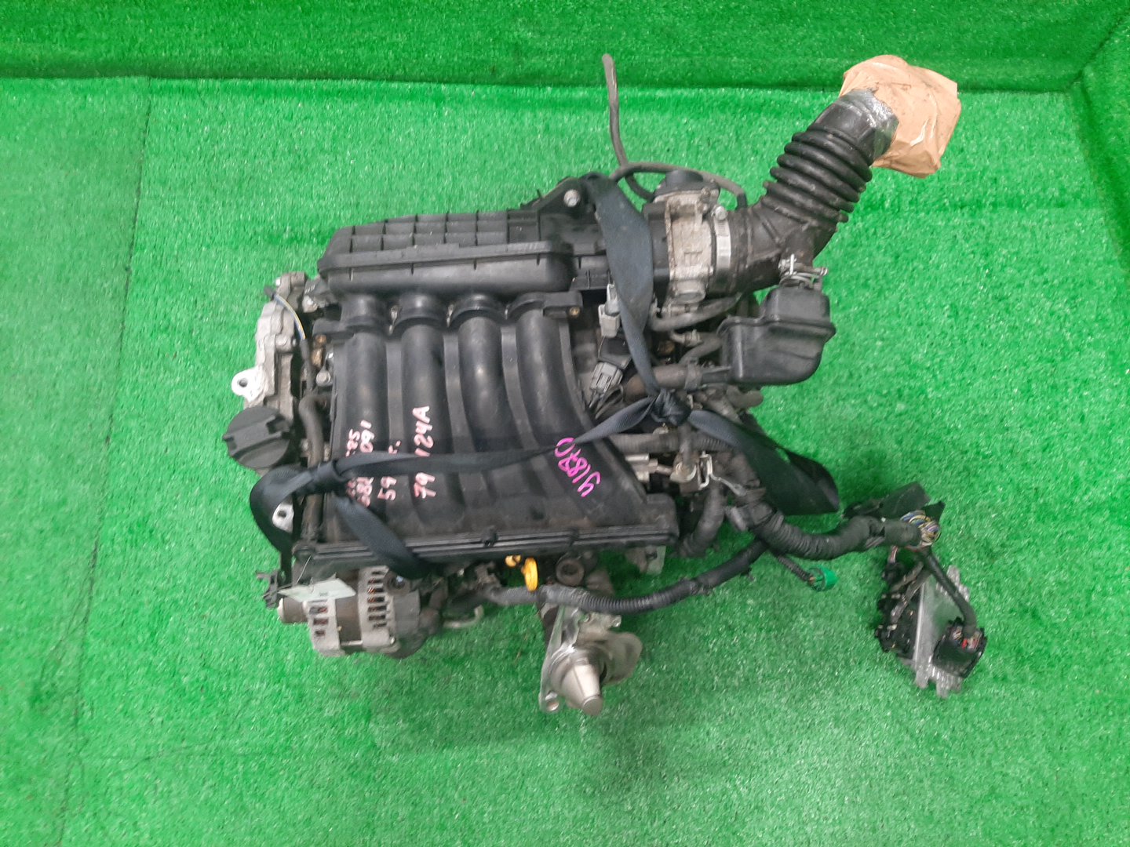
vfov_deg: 53.1
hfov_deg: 67.3
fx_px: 849
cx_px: 565
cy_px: 424
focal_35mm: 26
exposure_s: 1/50
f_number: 1.7
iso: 185
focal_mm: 3.93
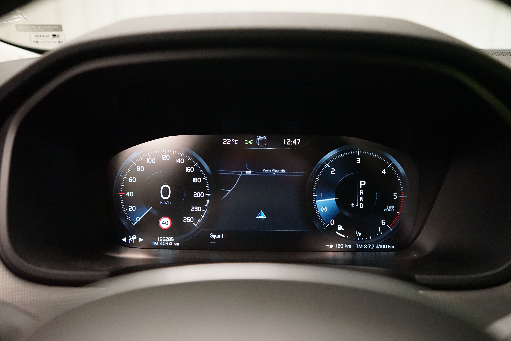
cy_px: 170
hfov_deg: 60.3
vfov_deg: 42.3
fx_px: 440
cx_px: 256
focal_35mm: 31
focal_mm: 31
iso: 6400
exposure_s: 1/60
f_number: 4
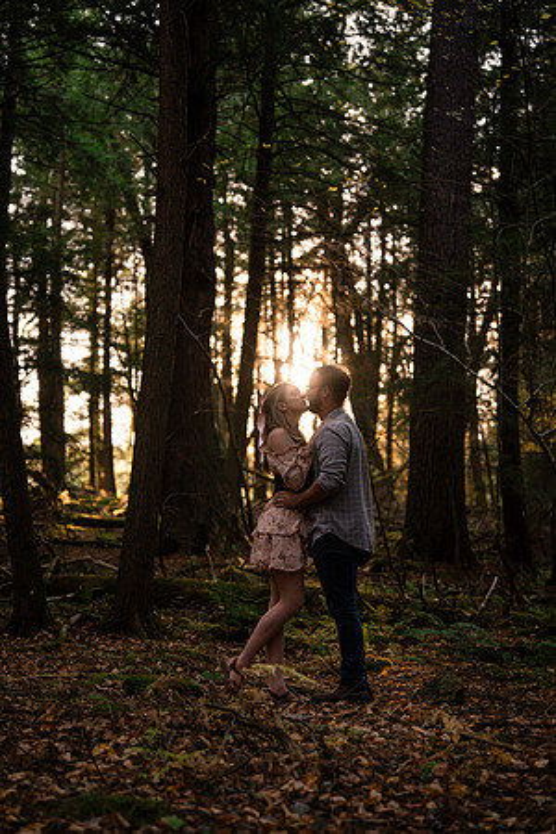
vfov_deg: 28.8
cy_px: 417
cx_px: 278
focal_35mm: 70
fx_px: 1622
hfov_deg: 19.5
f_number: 2.8
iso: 1000
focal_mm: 70
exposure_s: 1/800
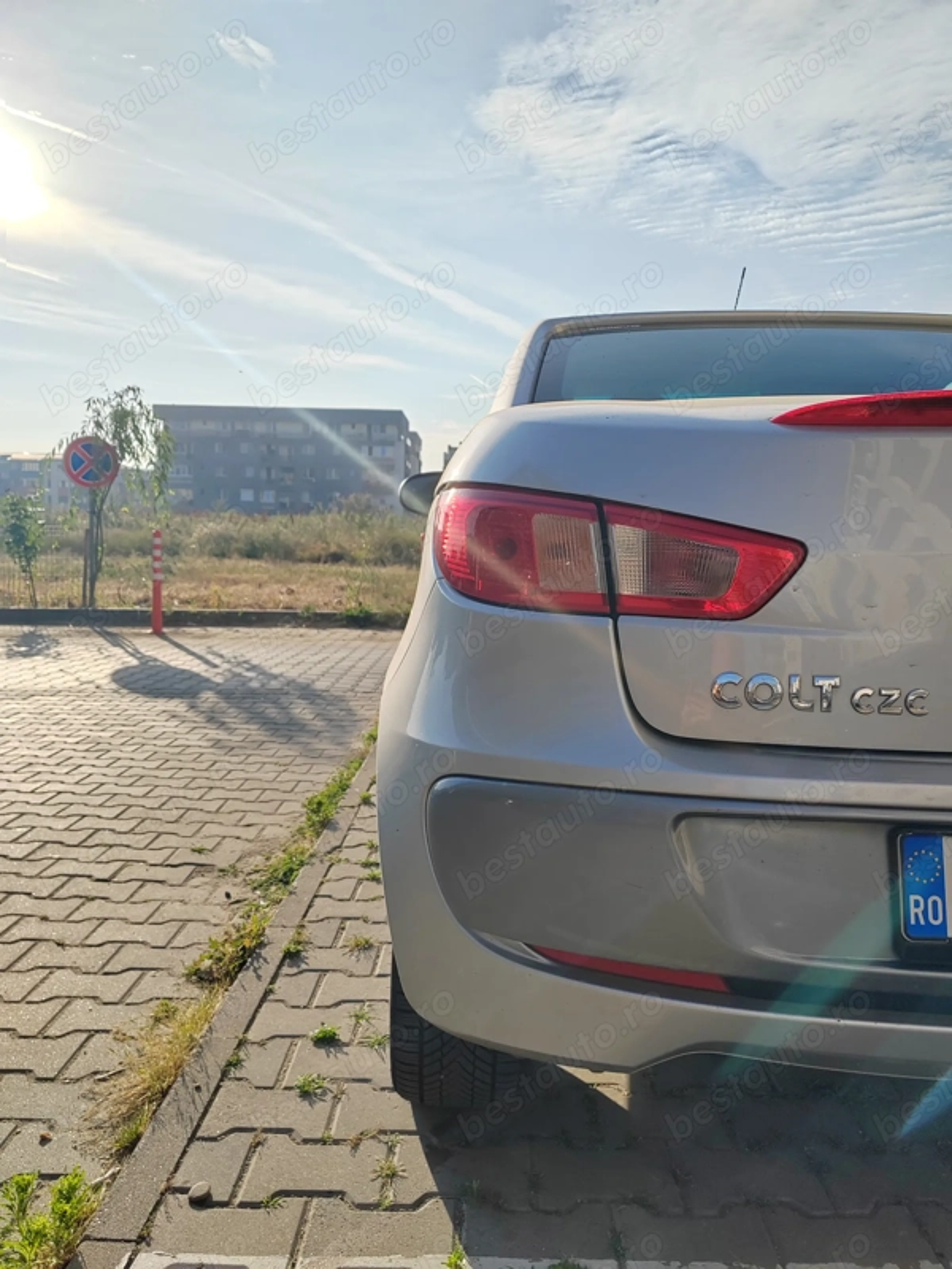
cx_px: 476
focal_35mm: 27
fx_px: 990
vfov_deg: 65.3
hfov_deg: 51.4
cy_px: 634
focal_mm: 5.52
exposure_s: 1/2419
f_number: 1.9
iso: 101
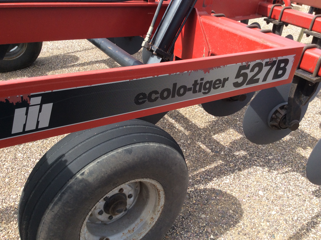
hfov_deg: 56.9
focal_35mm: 32
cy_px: 120
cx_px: 160
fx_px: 296
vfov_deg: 44.1
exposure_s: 1/447
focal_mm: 3.3
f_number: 2.4
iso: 32
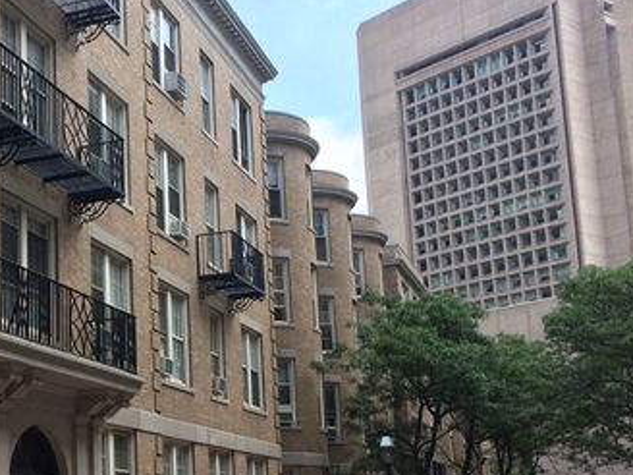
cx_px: 80
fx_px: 1079
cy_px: 321
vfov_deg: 24.7
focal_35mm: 59
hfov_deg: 31.4
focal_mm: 4.15
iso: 32
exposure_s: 1/733
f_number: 2.2
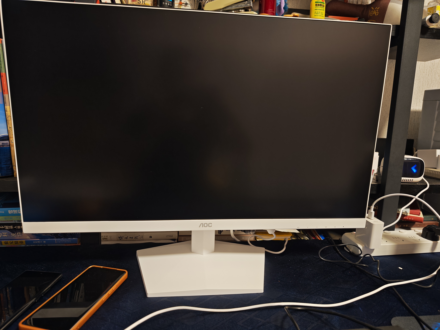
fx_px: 292
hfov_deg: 73.9
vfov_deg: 58.9
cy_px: 165
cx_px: 220
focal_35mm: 23
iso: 320
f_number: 1.6
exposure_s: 1/14
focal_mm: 6.55
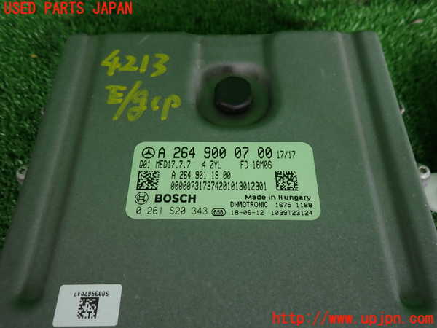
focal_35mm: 25
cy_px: 164
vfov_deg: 54.9
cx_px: 218
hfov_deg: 69.4
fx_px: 316
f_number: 2
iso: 100
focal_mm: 4.5
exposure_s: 1/60
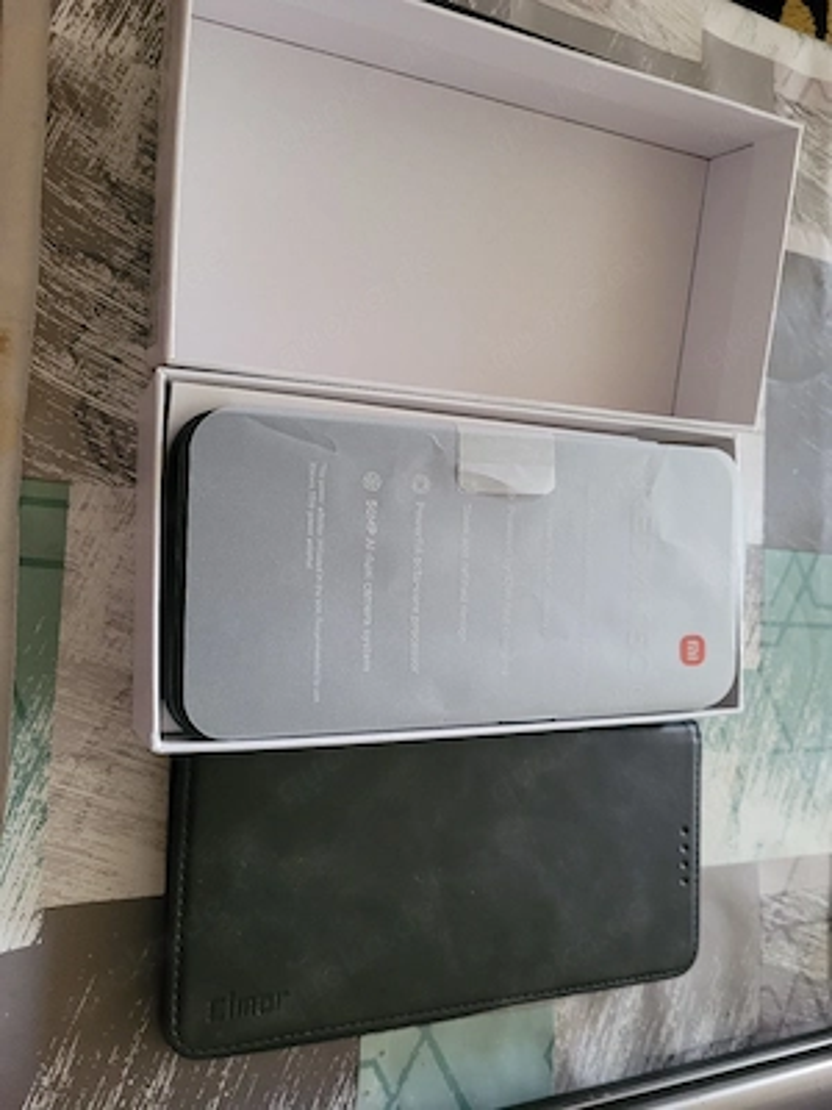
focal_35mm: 26
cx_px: 416
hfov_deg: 53.1
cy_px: 555
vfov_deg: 67.3
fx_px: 833
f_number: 1.8
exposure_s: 1/50
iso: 640
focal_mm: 5.4
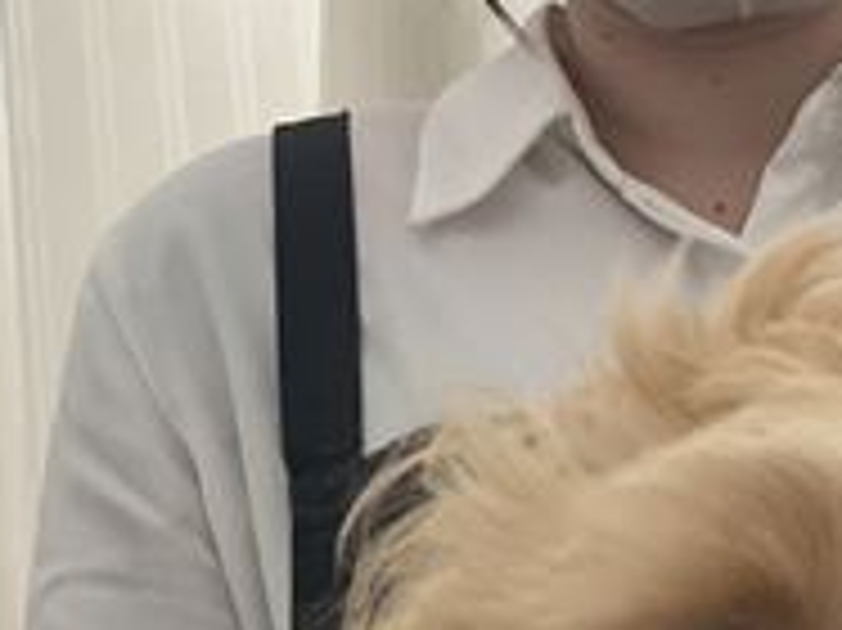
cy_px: 788
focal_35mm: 93
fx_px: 2261
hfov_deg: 19.9
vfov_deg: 15.2
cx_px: 1000
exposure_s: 1/60
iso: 100
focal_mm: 3
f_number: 1.8
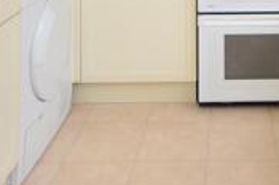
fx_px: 479
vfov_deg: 17.6
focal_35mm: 62
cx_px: 225
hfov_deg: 31.6
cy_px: -150
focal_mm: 11
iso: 200
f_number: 5
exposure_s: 1/60
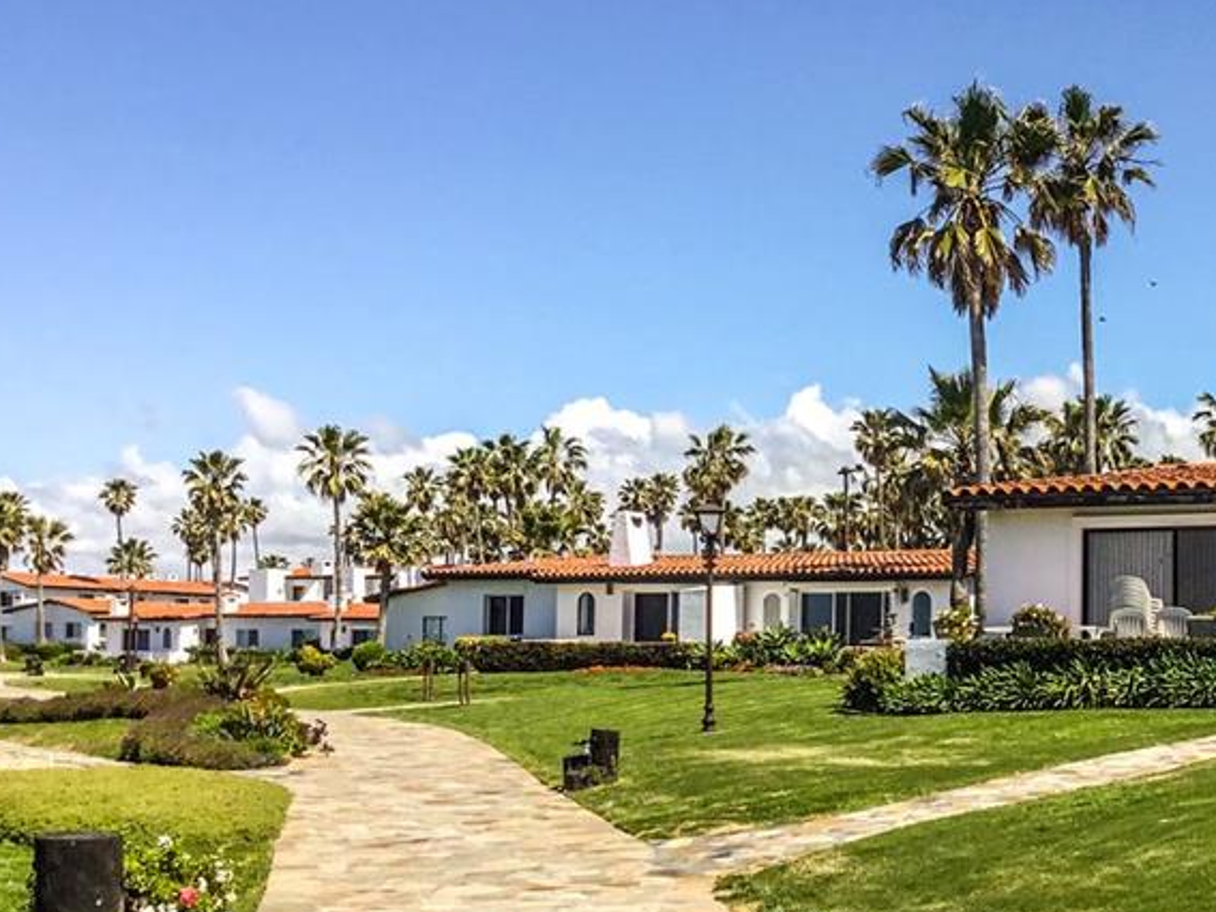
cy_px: 599
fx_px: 1967
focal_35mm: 56
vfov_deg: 26.0
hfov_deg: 33.0
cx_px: 1038
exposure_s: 1/1500
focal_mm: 3.3
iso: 25
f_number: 2.4
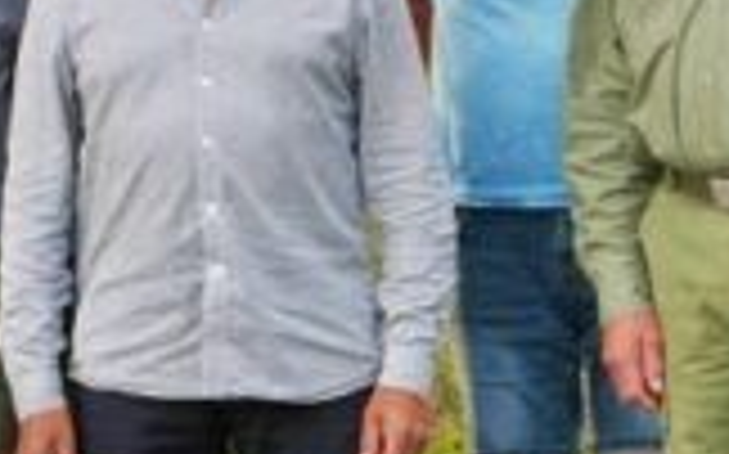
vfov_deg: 5.5
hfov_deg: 8.6
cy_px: 164
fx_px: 4705
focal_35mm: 237
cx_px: -482
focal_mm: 49
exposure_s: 1/50
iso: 200
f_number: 4.5
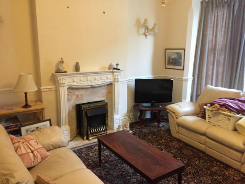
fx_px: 205
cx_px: 122
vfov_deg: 48.2
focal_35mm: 29
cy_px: 92
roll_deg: +0.0
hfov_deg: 61.7
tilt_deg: -12.3
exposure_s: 1/33
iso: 320
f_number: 2.2
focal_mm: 4.15
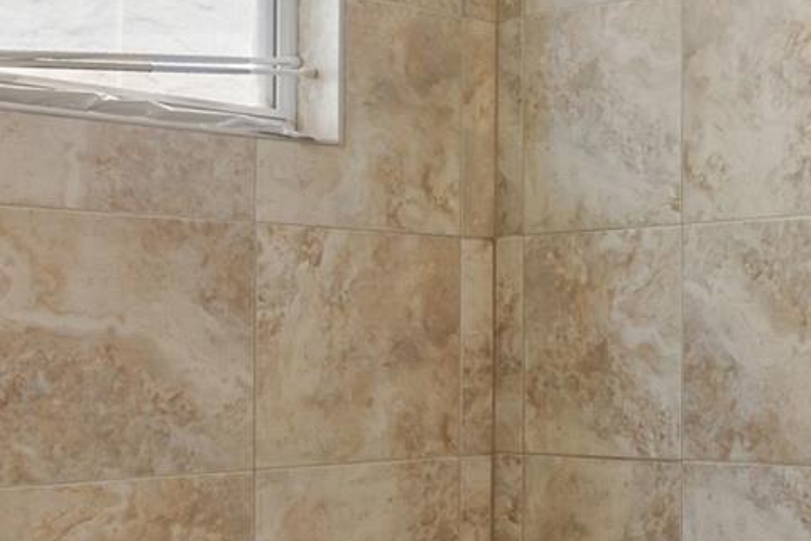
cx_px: 973
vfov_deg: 19.4
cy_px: 380
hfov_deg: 25.8
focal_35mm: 70
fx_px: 1577
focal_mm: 14
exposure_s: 1/4
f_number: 9
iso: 200
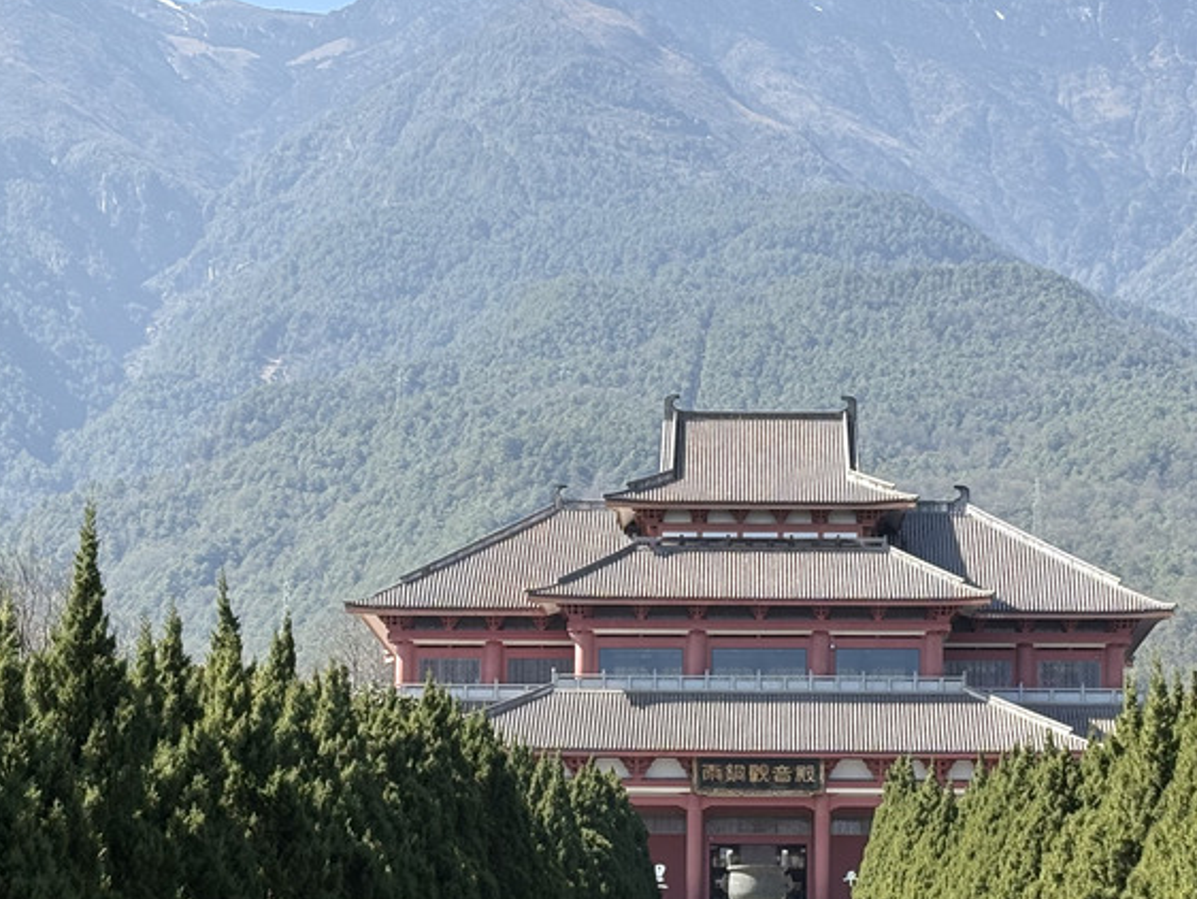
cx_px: 703
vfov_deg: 13.3
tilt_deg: +7.4
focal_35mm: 111
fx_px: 3840
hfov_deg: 17.7
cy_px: 637
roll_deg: -0.3
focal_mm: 5.96
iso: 32
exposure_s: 1/1422
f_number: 1.6
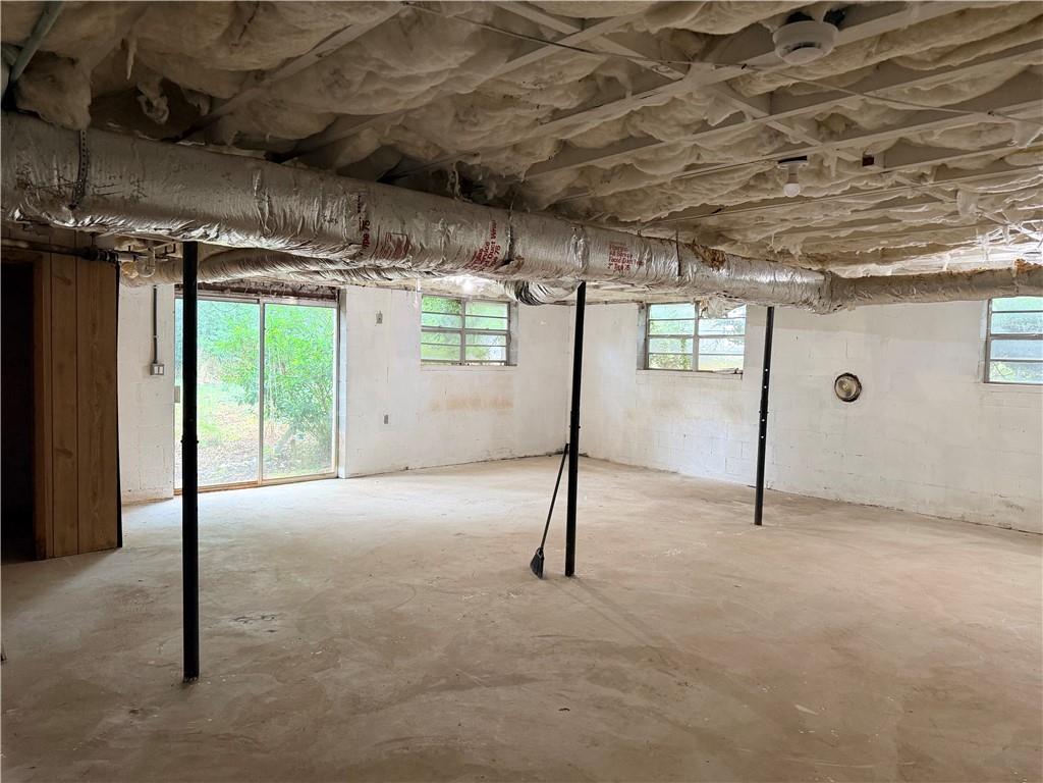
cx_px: 522
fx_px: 723
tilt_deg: -3.7
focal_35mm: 24
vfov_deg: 56.8
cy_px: 392
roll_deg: -1.5
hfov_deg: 71.6
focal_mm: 6.76
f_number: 1.78
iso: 320
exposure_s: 1/60
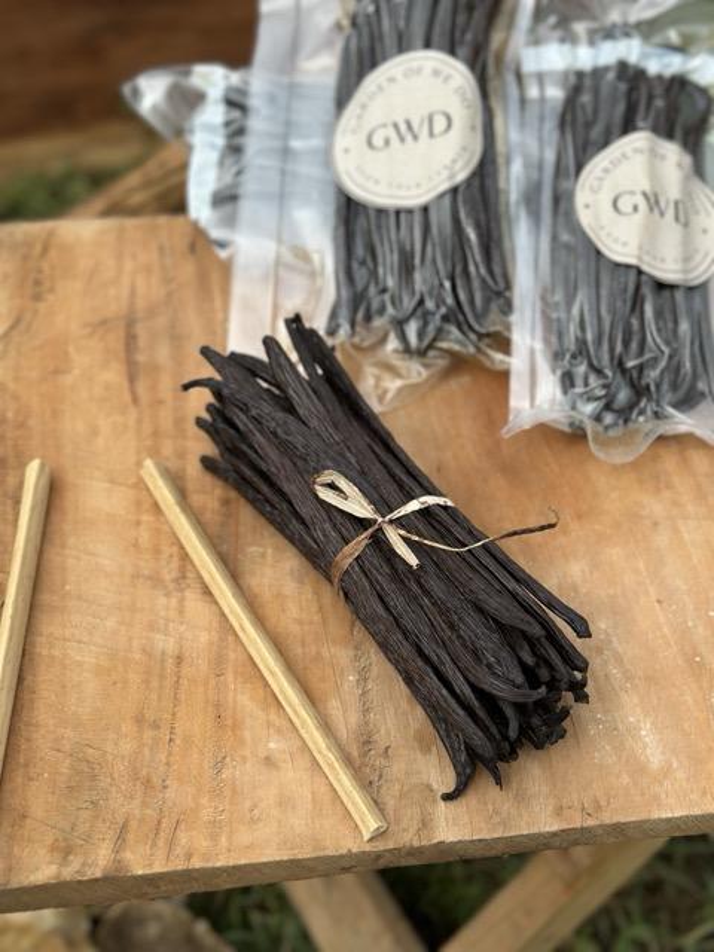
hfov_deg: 30.3
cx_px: 357
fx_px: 1320
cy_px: 476
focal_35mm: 48
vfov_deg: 39.7
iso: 100
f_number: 1.78
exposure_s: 1/4184
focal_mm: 6.86
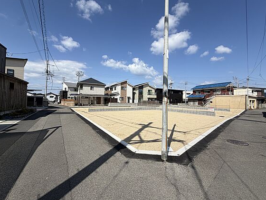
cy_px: 98
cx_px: 133
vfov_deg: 81.7
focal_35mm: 15
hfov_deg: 98.2
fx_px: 115
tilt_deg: +2.1
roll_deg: -1.1
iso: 20
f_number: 2.2
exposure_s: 1/1285
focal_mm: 2.22
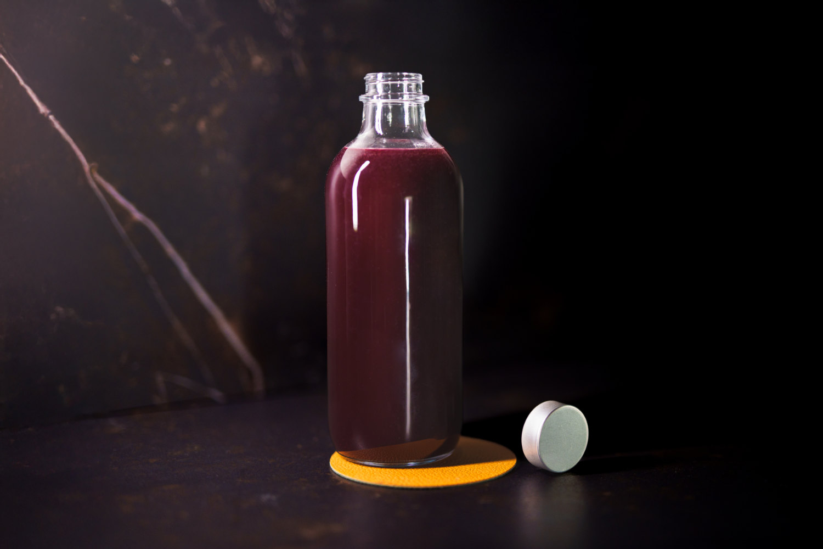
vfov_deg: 27.0
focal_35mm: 50
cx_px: 412
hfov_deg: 39.6
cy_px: 274
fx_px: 1143
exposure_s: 1/250
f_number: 1.4
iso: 1000
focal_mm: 50
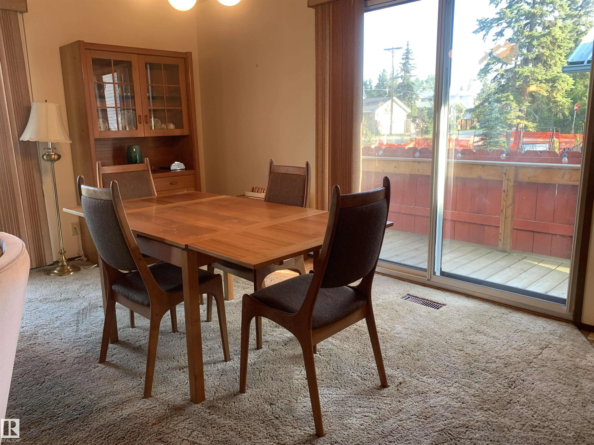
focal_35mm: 26
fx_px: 446
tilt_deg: -12.0
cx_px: 297
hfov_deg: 67.3
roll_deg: +1.3
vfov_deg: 53.1
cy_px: 222
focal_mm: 4.25
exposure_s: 1/120
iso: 100
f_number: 1.8
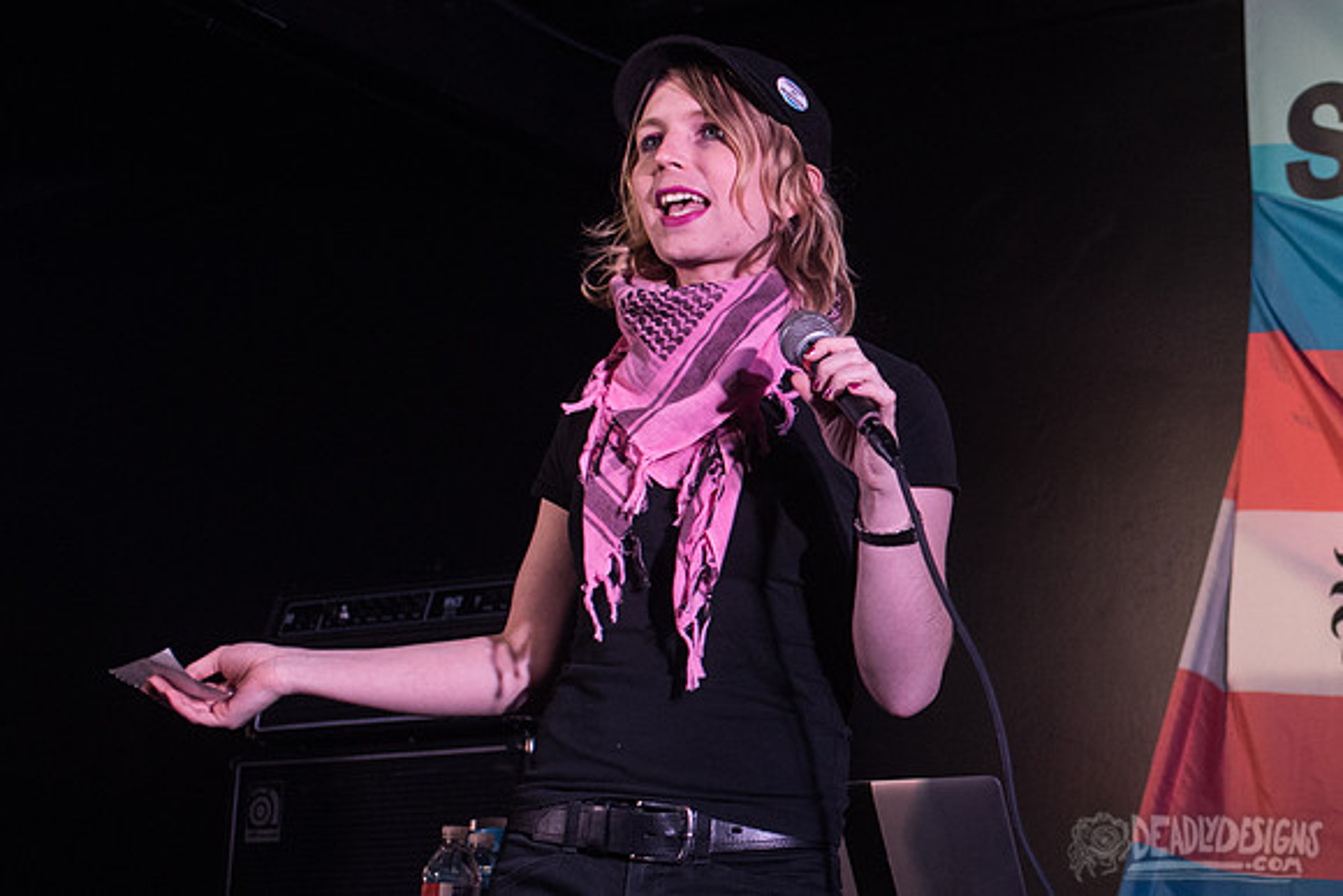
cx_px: 1295
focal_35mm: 85
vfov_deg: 16.1
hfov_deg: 23.1
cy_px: 478
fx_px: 3166
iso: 1600
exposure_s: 1/320
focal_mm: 44
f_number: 3.5
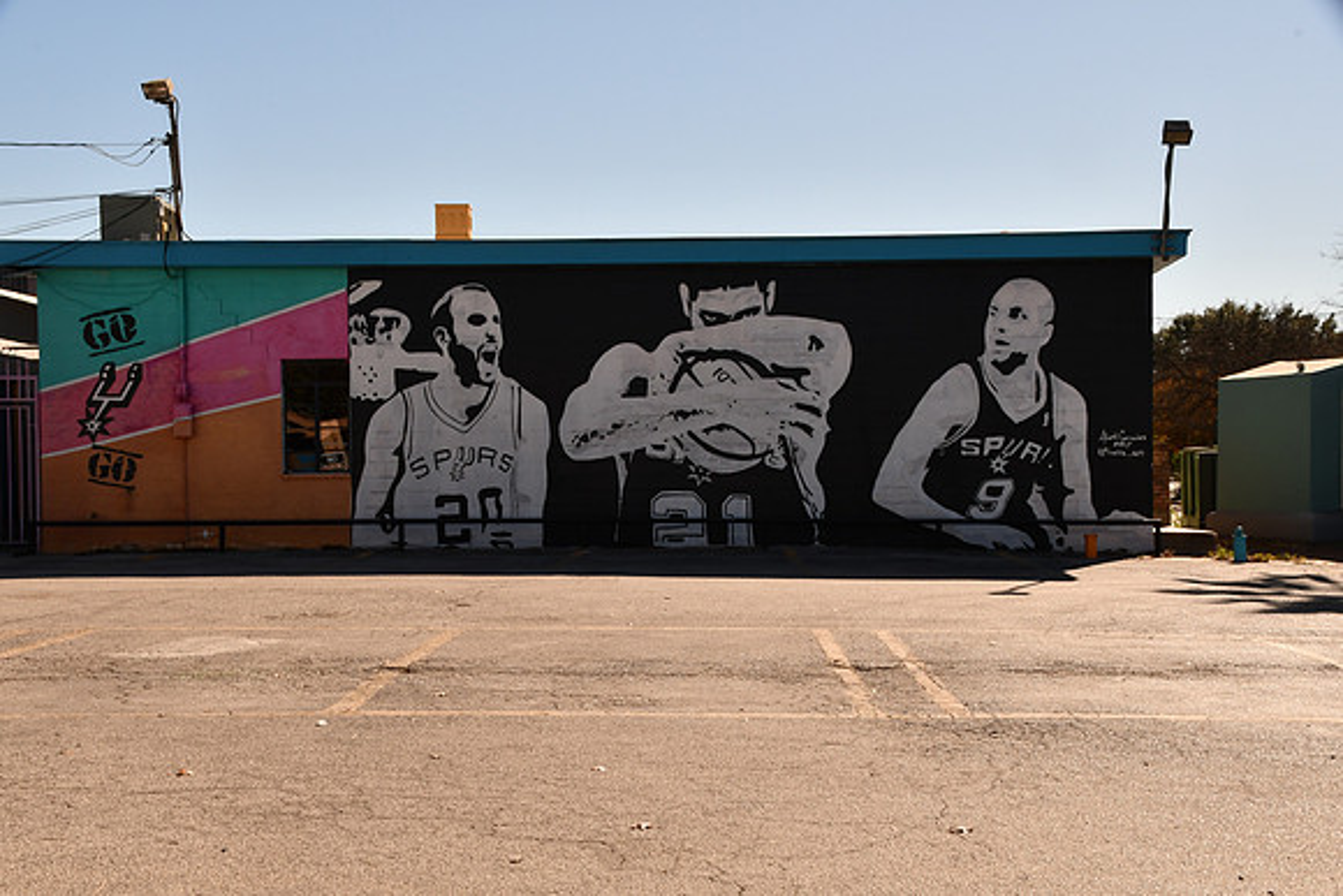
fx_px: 1940
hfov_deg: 38.2
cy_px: 448
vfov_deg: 26.0
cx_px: 672
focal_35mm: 52
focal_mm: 35
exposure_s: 1/400
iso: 400
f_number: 18
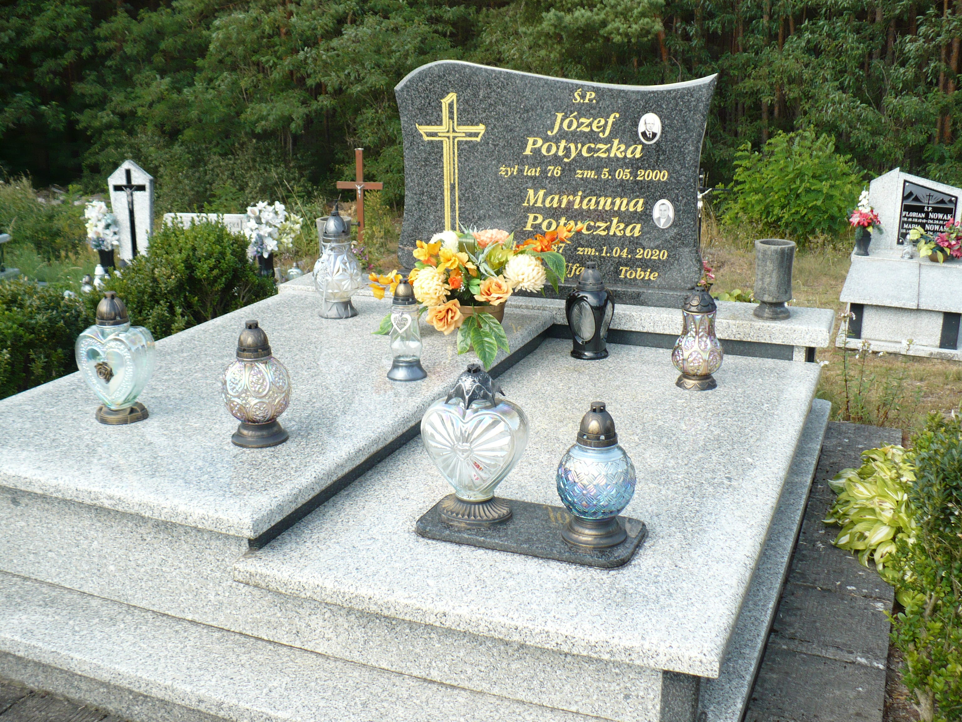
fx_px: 1028
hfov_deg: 50.1
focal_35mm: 37
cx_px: 481
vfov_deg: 38.7
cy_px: 361
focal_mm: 6.1
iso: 100
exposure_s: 1/400
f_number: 2.8
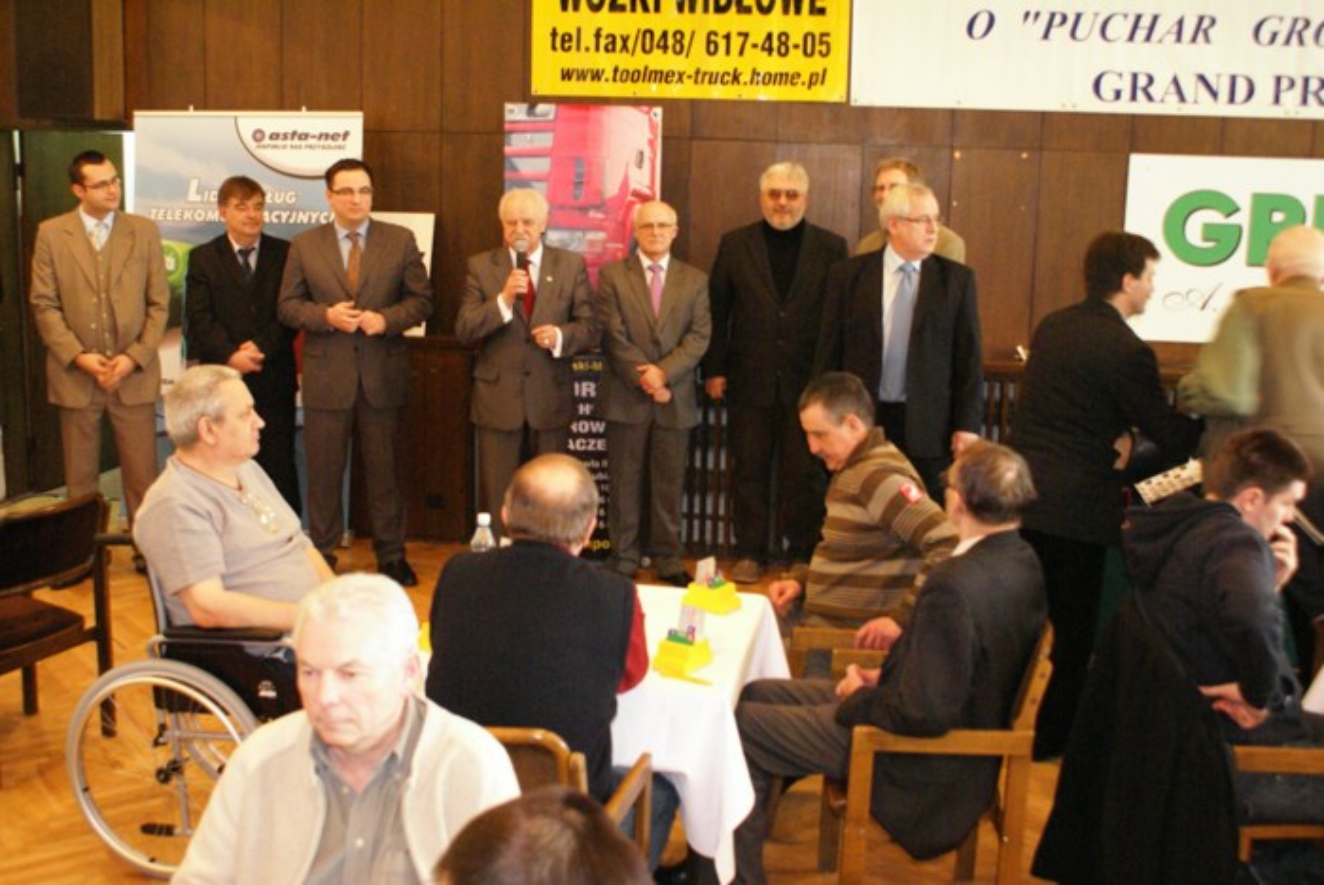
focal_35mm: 39
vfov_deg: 34.3
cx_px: 662
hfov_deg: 49.5
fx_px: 1435
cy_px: 442
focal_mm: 26
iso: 1600
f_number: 4.5
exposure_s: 1/15
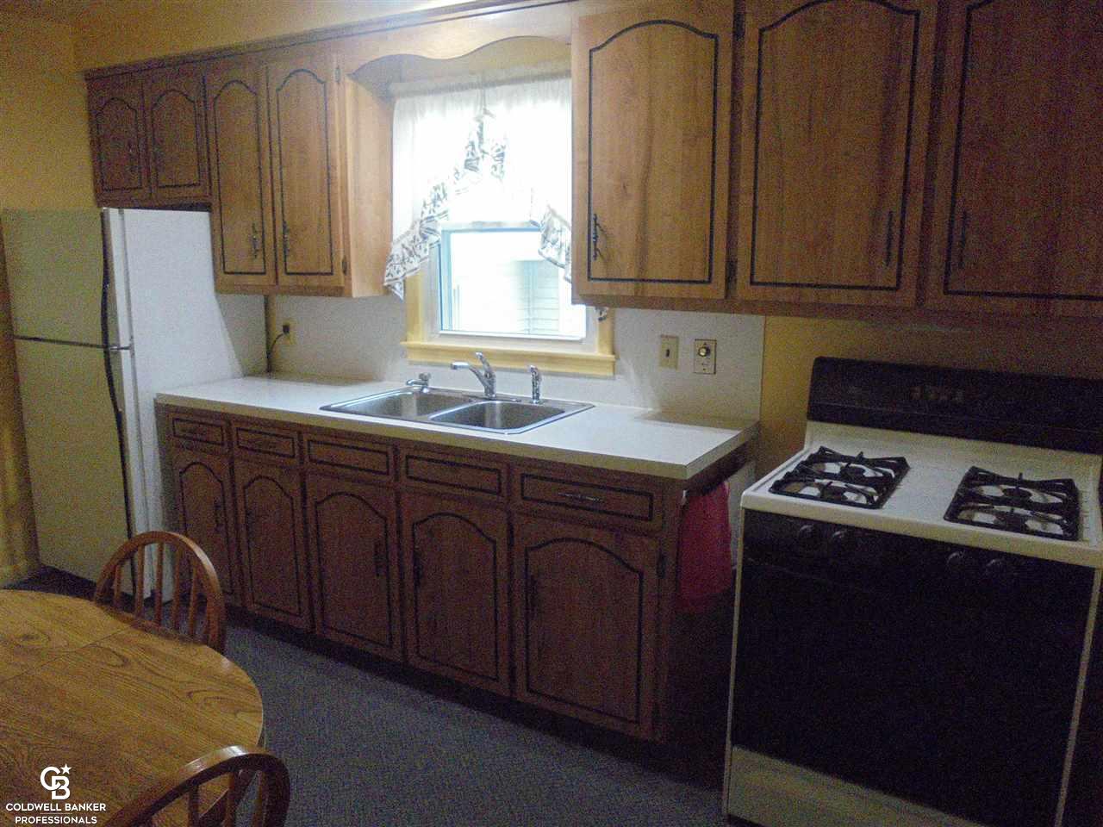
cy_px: 414
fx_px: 828
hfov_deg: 67.3
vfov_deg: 53.1
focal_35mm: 26
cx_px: 552
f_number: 3.5
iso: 800
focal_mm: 4.6
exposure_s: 1/250
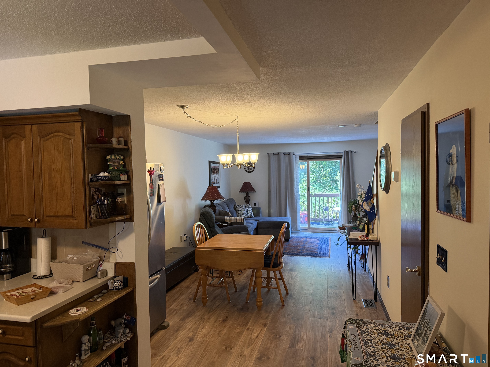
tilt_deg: -1.7
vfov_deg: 56.8
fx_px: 340
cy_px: 184
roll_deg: +1.5
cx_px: 245
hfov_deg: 71.6
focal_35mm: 24
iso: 320
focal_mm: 6.76
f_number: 1.78
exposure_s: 1/120
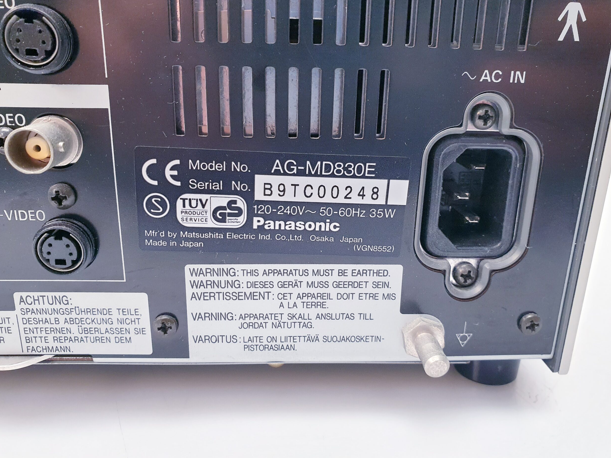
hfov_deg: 65.3
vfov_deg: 51.4
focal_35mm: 27
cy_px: 226
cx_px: 311
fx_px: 477
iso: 250
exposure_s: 1/50
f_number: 2.4
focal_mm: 4.3
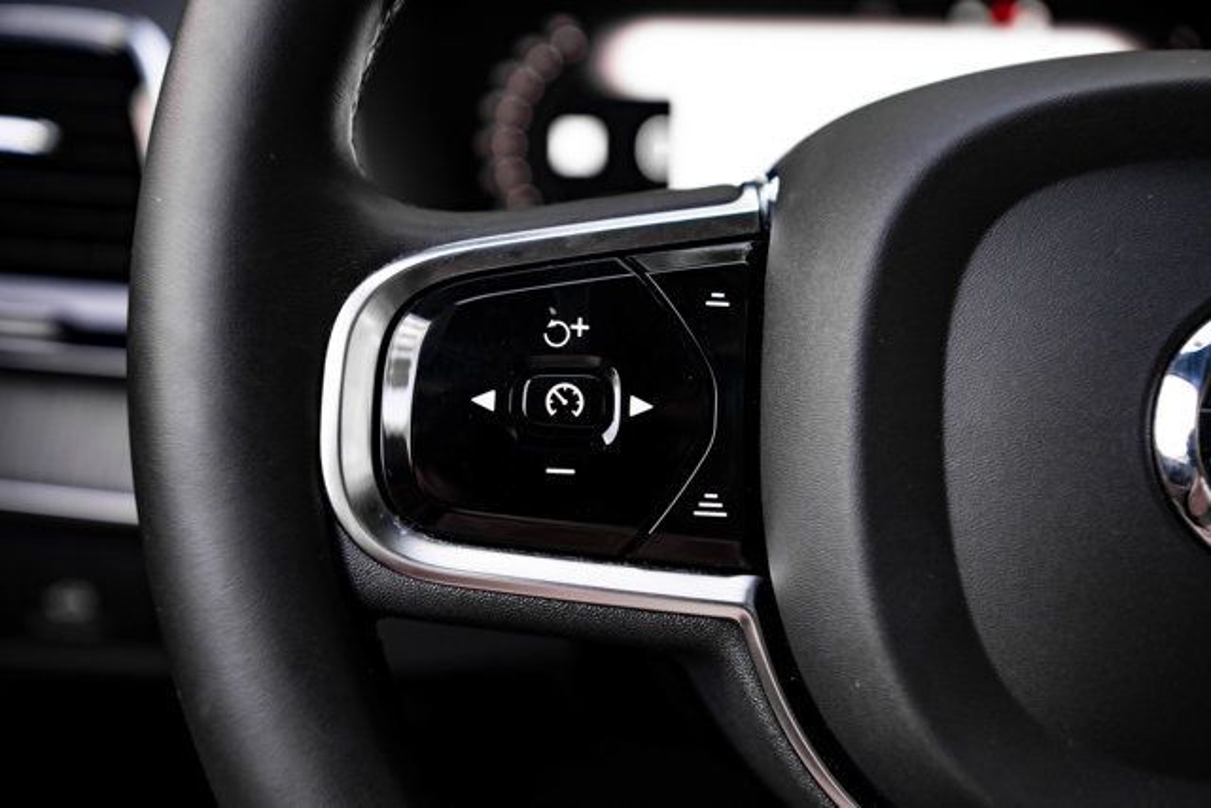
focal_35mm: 44
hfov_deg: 44.5
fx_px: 1480
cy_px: 404
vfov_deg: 30.5
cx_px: 606
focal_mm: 44
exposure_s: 1/200
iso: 640
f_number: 4
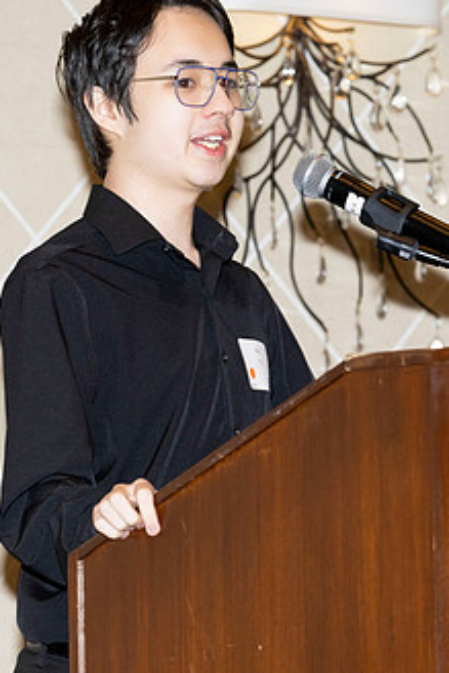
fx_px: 4616
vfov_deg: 8.3
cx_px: 246
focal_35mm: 247
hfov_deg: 5.6
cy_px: 295
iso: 1000
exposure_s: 1/125
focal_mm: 120
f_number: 5.6
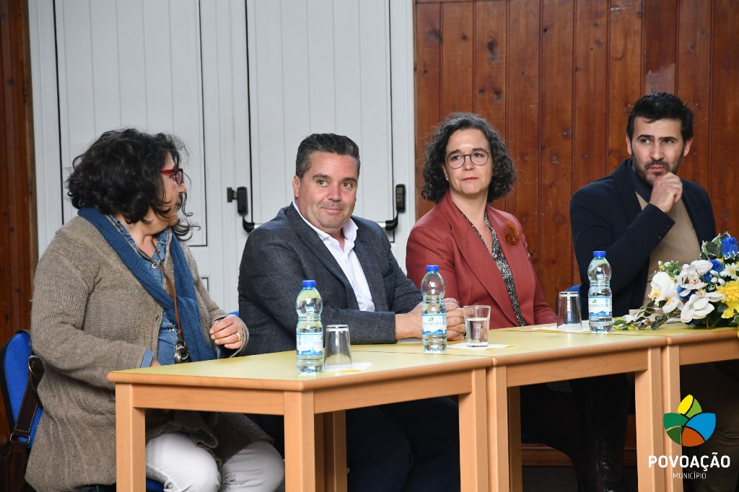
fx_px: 3222
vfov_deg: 8.7
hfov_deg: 13.1
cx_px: 370
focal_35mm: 157
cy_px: 246
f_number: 5.6
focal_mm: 105
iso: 900
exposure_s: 1/125
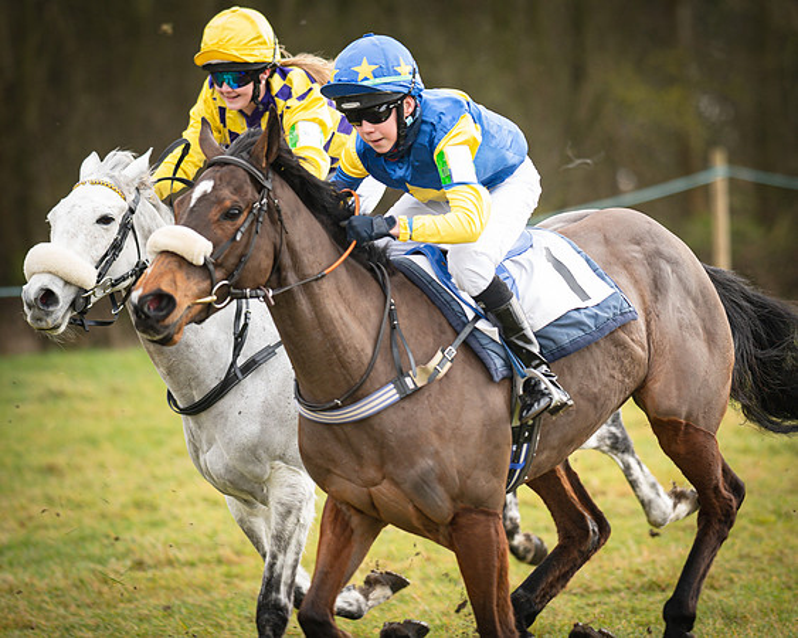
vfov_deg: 6.7
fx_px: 5457
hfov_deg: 8.4
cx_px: 486
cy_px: 316
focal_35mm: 231
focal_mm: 135
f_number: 1.8
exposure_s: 1/1000
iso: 250
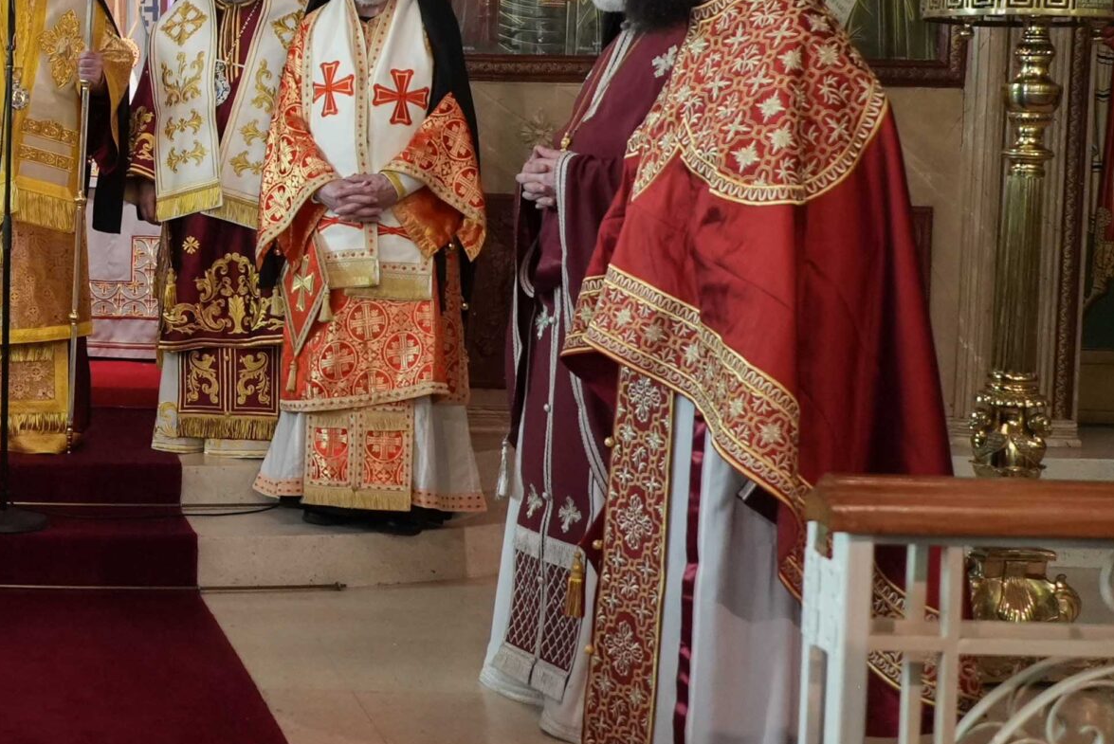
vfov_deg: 22.1
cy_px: 211
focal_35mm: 61
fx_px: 1889
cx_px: -41
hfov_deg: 30.2
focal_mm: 28
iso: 6400
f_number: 4
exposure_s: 1/160
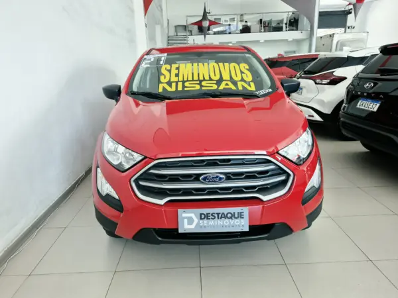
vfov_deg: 58.9
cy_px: 149
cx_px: 199
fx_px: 264
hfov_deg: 73.9
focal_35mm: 23
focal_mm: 5.4
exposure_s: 1/180
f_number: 1.8
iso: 160
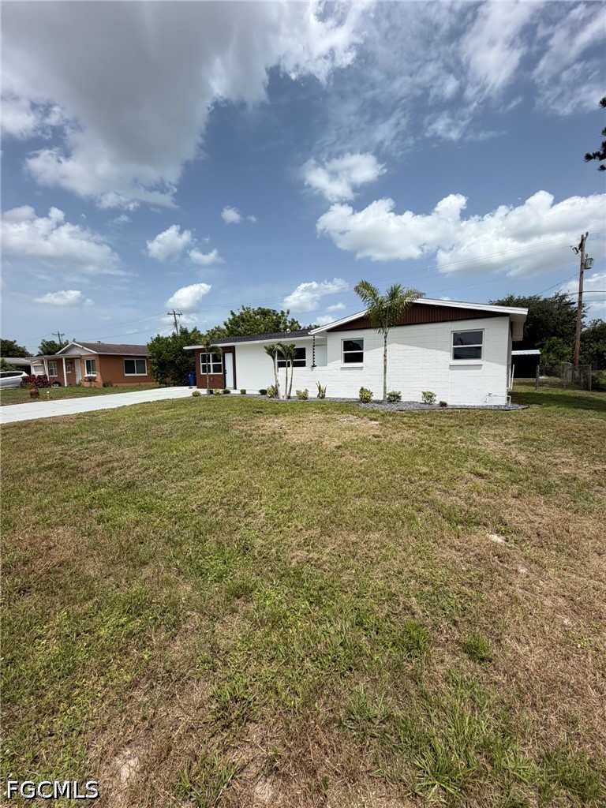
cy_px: 404
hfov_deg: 85.7
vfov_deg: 102.1
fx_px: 327
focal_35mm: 14
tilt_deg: -5.2
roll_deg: +0.4
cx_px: 303
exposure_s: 1/1189
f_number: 2.2
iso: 20
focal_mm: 2.22
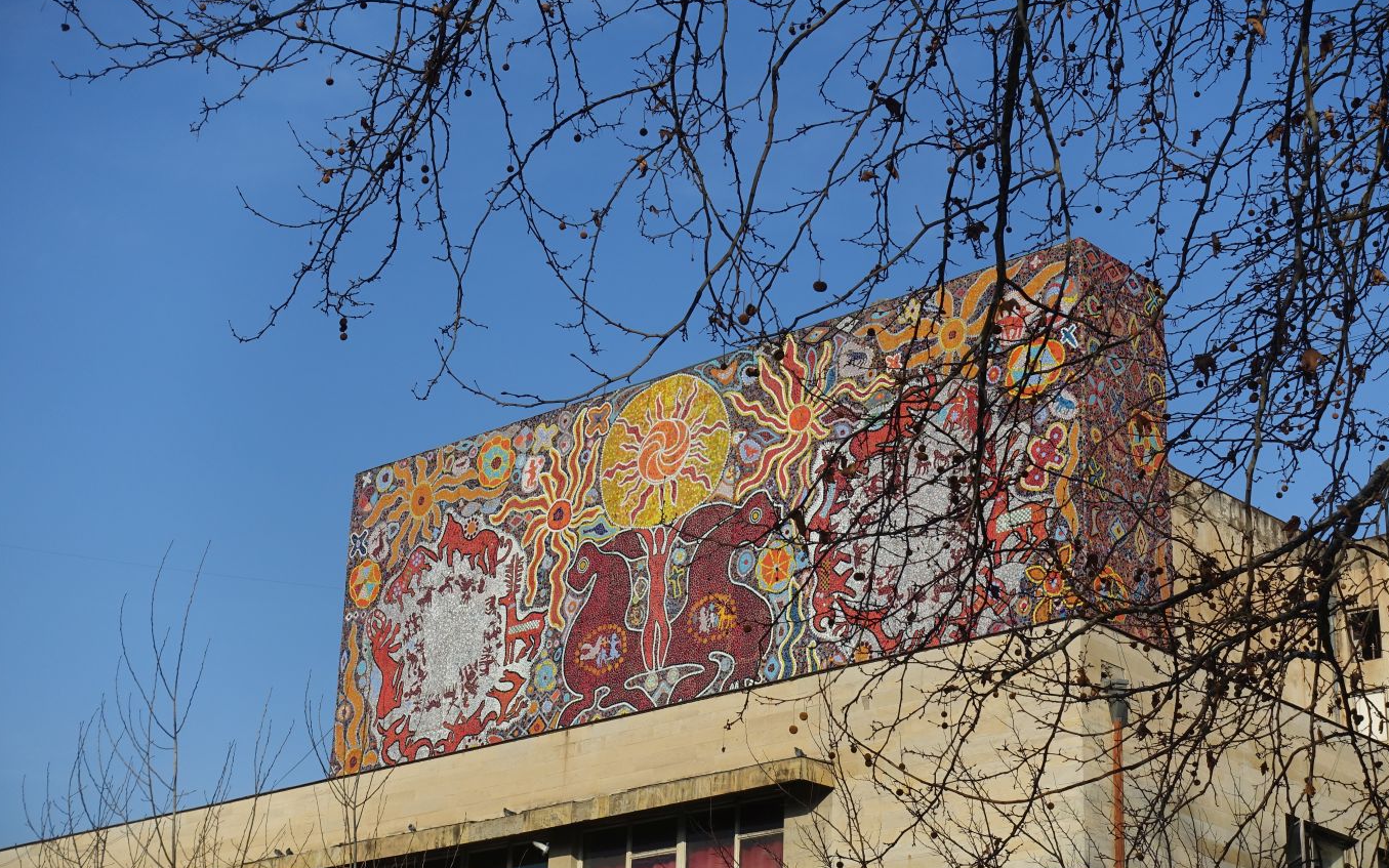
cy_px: 425
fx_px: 2726
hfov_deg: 28.6
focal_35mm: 72
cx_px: 694
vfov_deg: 18.1
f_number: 5.6
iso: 125
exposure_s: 1/640
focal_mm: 25.7
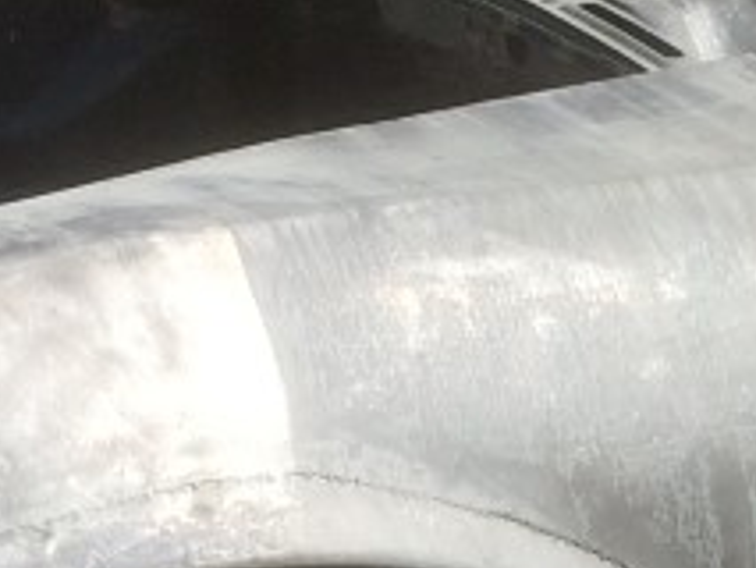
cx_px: 937
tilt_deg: -19.6
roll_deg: +1.9
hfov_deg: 9.9
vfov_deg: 7.5
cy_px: 653
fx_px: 4283
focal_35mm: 196
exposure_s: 1/1520
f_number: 2.2
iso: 32
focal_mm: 4.15
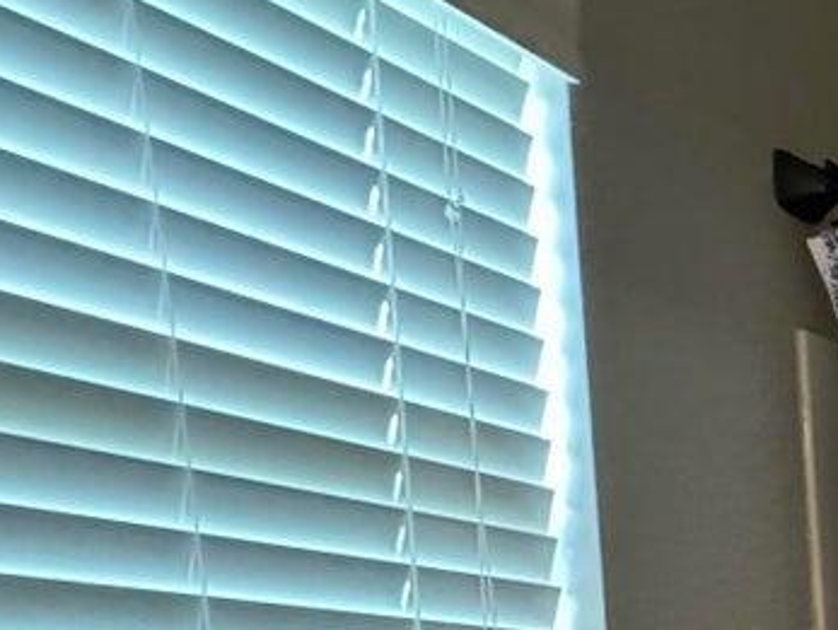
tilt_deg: -5.4
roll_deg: -0.1
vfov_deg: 22.6
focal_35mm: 55
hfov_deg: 20.1
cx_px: 1626
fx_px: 1333
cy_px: 900
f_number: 2.2
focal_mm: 2.22
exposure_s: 1/60
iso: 1000
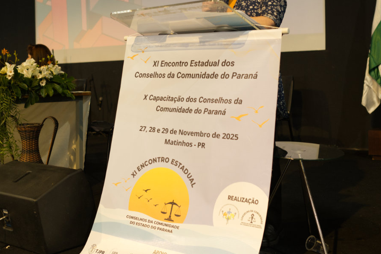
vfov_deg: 28.5
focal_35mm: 47
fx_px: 497
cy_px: 91
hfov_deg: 41.9
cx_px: 202
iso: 2000
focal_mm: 35
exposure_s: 1/100
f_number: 2.8
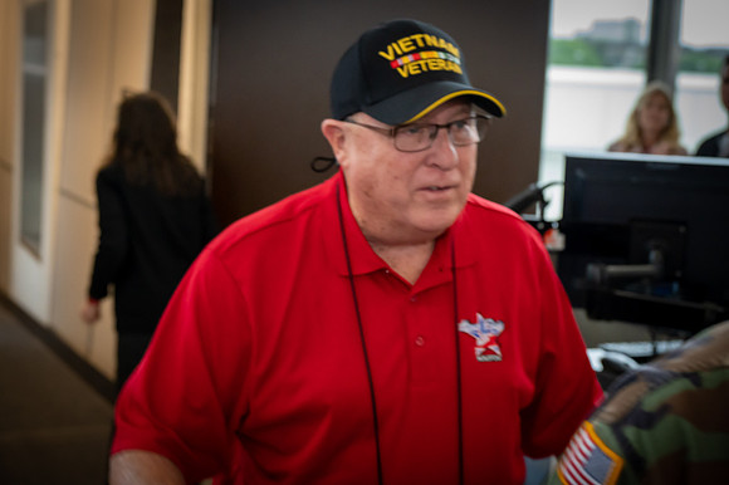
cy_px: 242
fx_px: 1275
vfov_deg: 21.5
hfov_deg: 31.9
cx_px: 364
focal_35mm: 63
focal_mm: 63
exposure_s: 1/100
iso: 5600
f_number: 6
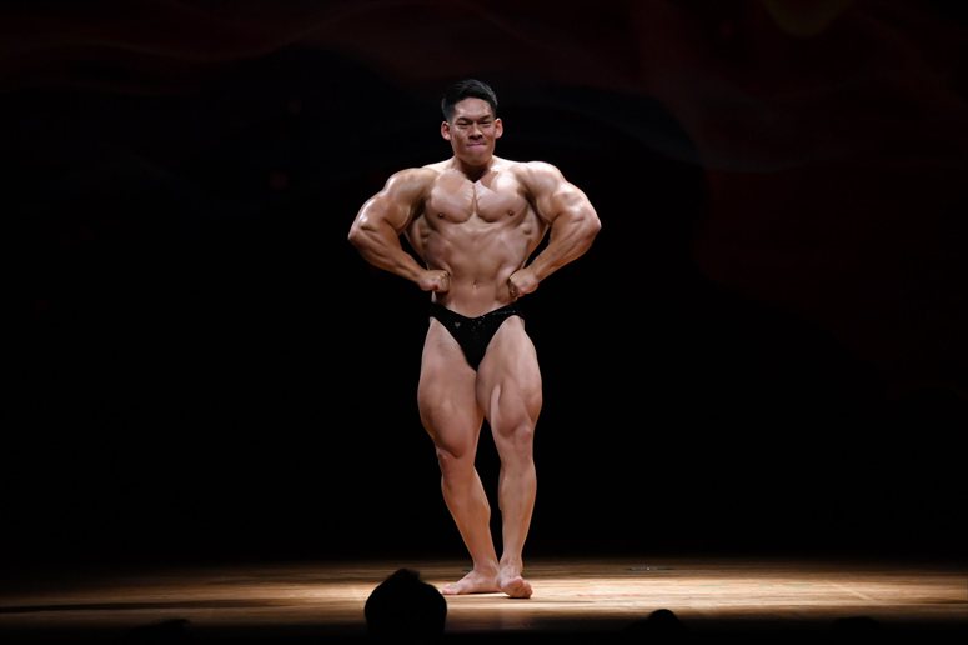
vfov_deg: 6.3
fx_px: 5832
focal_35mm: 217
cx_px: 484
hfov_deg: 9.5
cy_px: 322
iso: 3200
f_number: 5.6
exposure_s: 1/400
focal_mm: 145
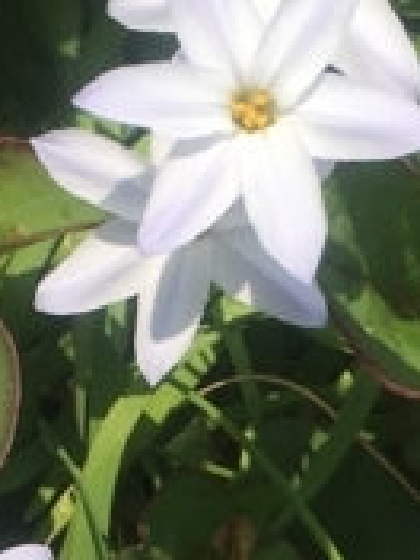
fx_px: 2734
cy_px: 662
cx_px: 309
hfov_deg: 8.8
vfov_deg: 11.5
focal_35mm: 169
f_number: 2.2
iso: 25
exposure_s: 1/2262
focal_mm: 4.15
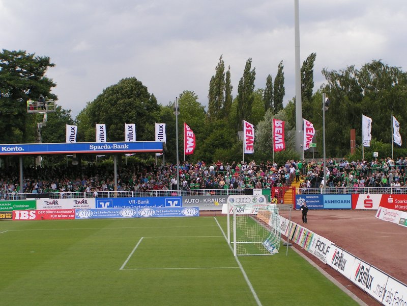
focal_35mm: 72
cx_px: 204
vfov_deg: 20.4
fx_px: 847
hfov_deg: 27.0
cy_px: 153
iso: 50
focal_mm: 11
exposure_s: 1/320
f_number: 5
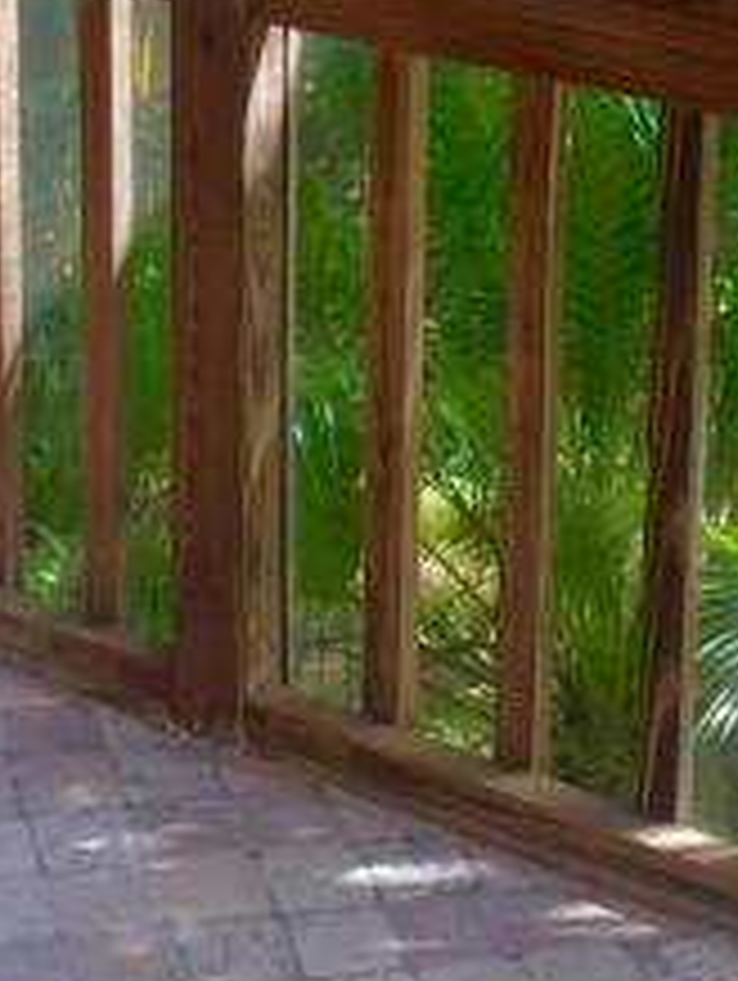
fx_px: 2894
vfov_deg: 18.5
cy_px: -108
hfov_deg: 14.4
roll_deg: +0.1
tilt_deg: -13.8
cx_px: 126
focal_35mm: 102
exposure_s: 1/120
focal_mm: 4.15
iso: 40
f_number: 2.2
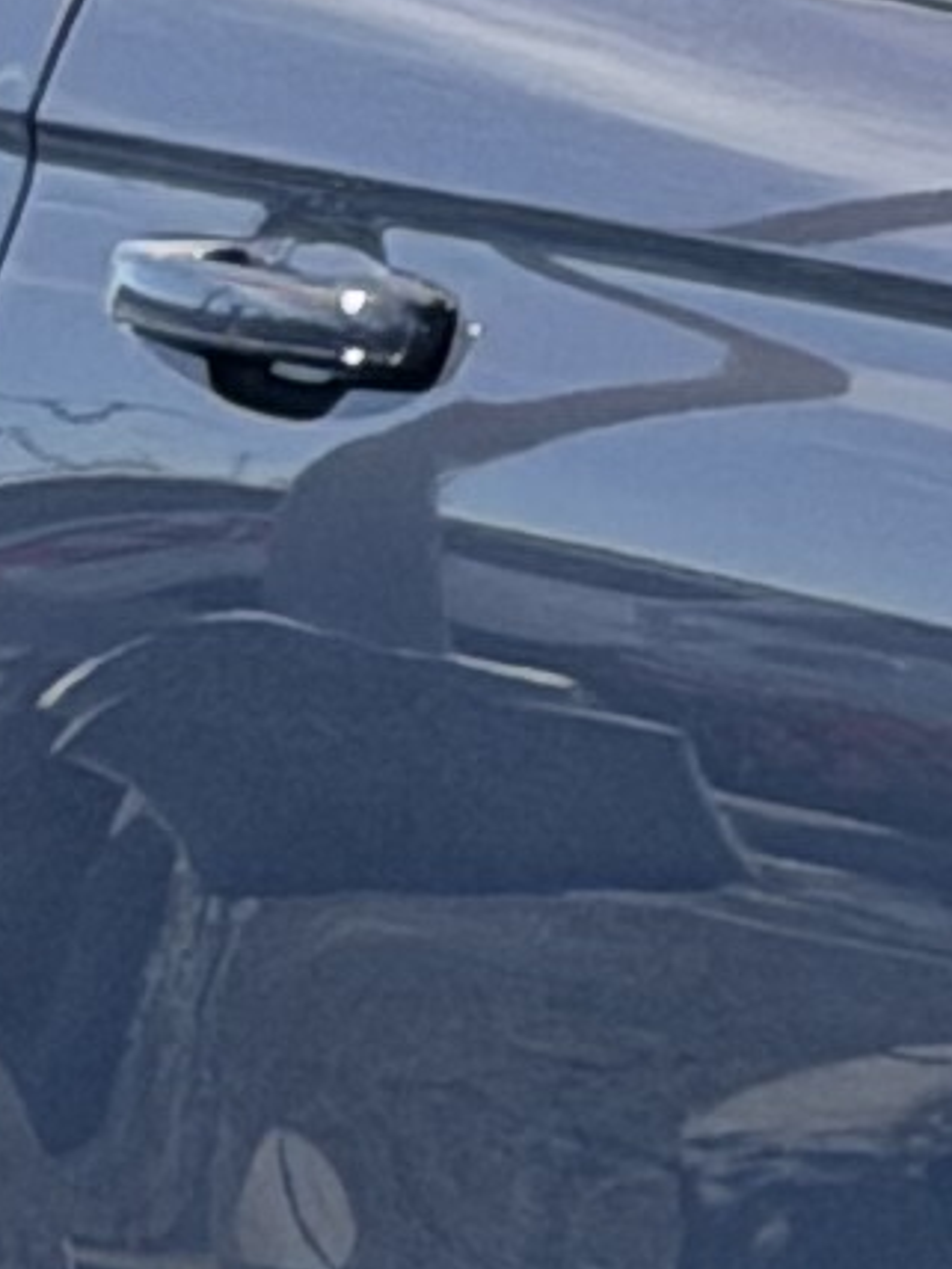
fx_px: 16574
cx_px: 4131
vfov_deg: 4.4
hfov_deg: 3.1
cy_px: 973
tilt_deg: -4.5
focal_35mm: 452
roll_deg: -4.3
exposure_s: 1/3226
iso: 80
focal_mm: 6.76
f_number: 1.78
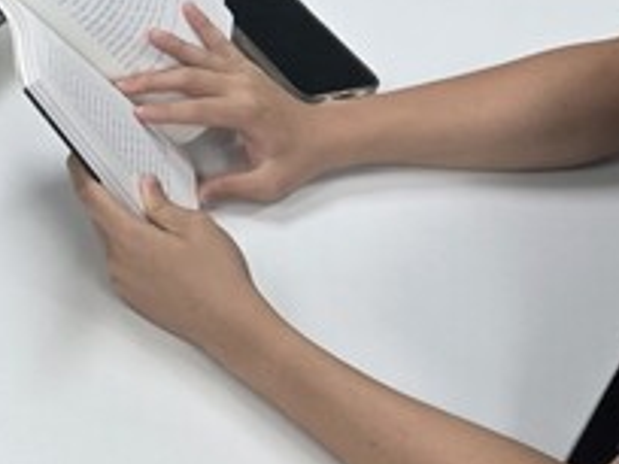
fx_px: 1931
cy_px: -67
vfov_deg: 13.4
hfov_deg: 16.2
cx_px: -379
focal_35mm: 108
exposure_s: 1/120
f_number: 1.8
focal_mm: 5.4
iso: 100
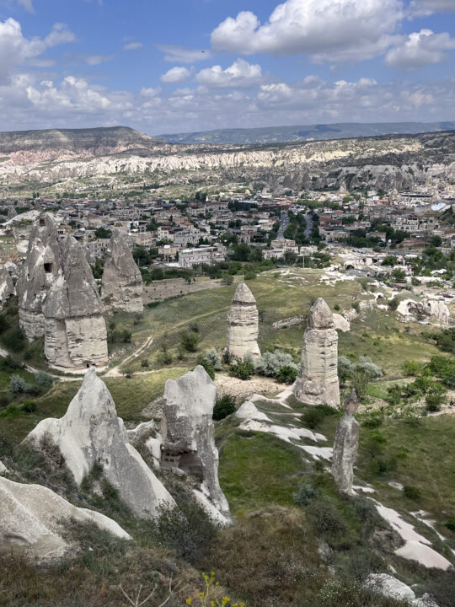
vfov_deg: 50.0
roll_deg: +3.8
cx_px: 154
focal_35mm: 37
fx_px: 648
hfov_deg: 38.3
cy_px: 266
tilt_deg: -10.0
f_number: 1.6
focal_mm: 5.1
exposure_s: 1/5556
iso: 50
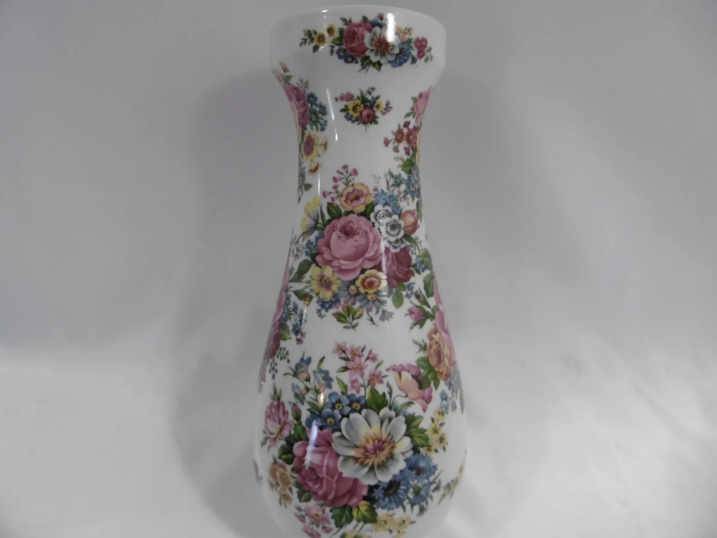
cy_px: 269
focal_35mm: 24
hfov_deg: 71.6
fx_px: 497
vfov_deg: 56.8
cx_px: 358
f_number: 3.1
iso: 250
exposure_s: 1/60
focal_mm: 4.3
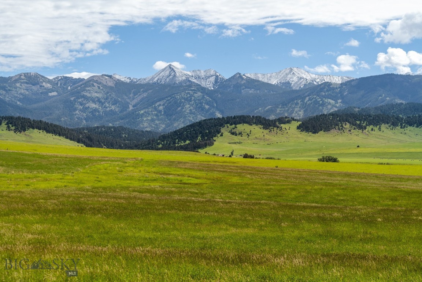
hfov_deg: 24.5
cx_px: 211
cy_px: 141
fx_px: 973
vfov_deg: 16.5
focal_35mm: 83
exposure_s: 1/1250
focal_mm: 83
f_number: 9
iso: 400
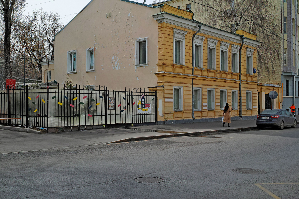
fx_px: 374
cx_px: 150
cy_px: 100
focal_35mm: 45
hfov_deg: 43.6
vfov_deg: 29.9
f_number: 5.6
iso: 100
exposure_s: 1/400
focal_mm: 30
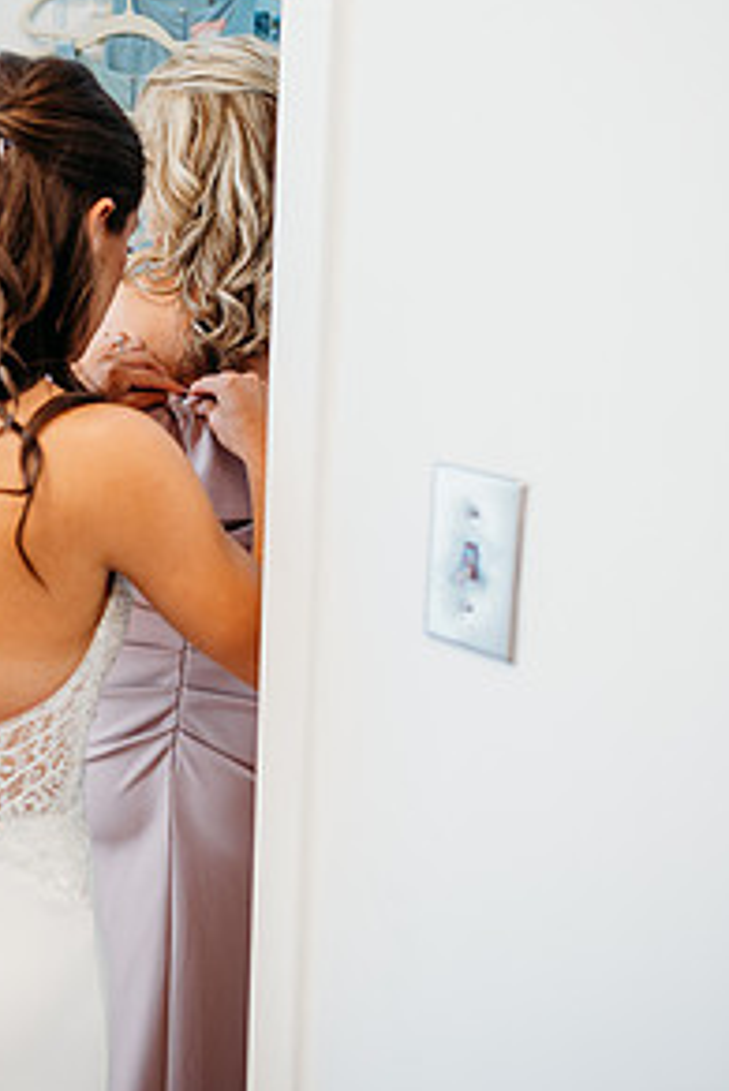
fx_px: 1122
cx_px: 236
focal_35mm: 37
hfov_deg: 35.6
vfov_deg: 51.5
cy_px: 426
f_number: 2.5
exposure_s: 1/160
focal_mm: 24
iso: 320
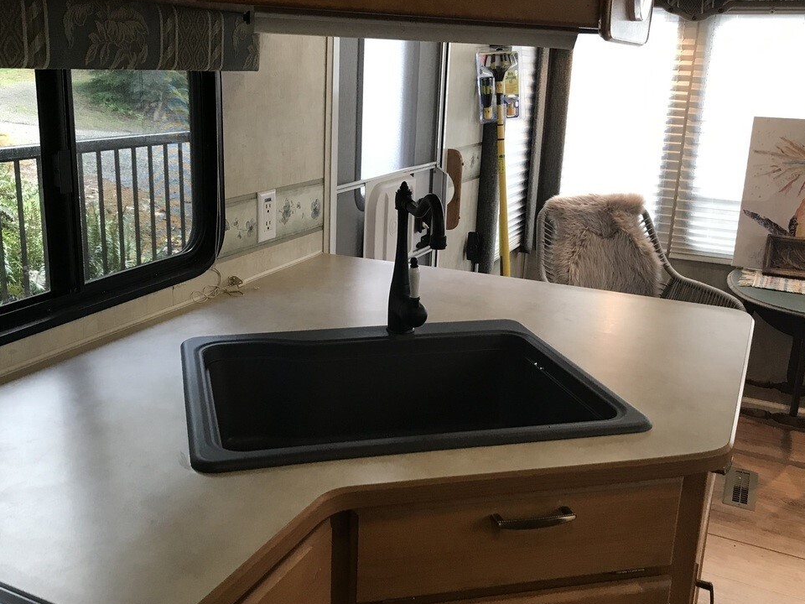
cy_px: 279
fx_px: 814
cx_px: 382
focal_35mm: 35
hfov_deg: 52.6
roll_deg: -2.0
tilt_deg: -14.1
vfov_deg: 40.7
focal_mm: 3.99
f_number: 1.8
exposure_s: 1/20
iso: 40
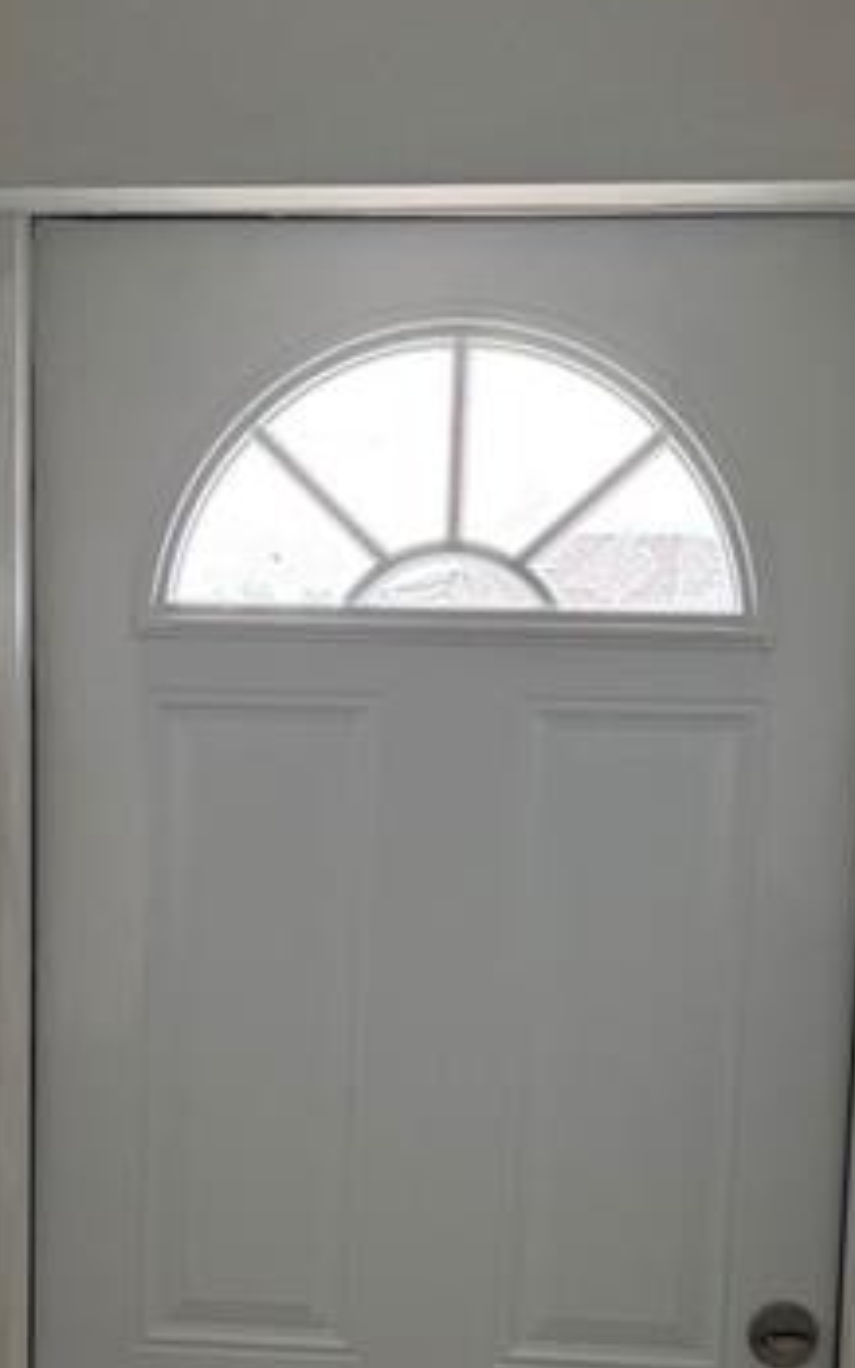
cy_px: 1086
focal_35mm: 56
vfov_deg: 35.2
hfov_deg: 23.1
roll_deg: -2.4
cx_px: 337
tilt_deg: -7.6
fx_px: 2089
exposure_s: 1/124
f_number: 1.78
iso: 200
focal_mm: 6.76
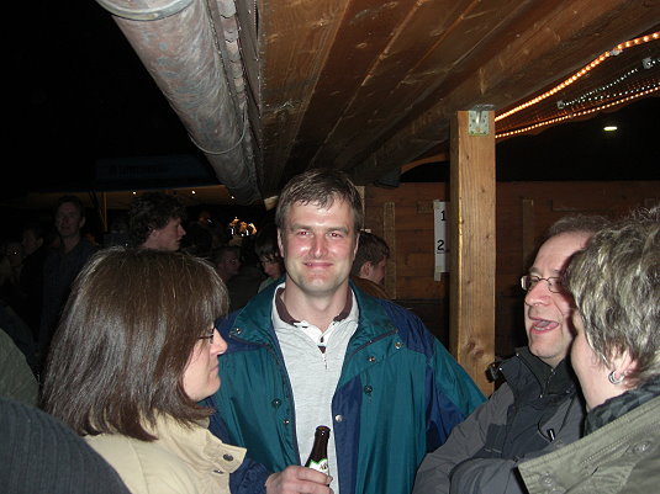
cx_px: 330
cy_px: 247
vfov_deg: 37.7
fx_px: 724
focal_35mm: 38
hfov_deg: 49.0
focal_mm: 7.9
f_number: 2.8
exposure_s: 1/60
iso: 200
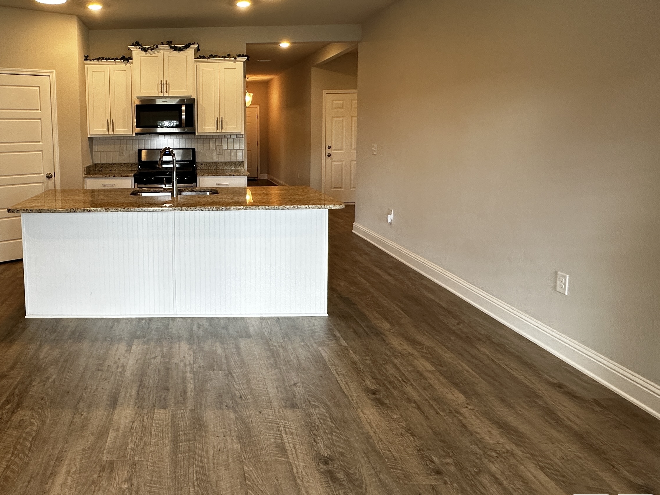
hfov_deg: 65.7
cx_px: 176
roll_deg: +0.6
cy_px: 180
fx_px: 477
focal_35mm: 25
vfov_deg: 54.1
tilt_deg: -5.1
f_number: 2.2
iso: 200
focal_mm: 2.22
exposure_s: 1/120
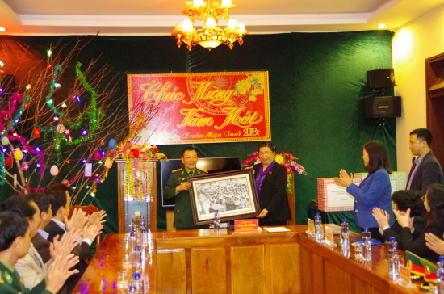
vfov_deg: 24.9
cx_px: 222
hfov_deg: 36.9
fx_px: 664
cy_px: 147
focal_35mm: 54
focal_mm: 36
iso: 10000
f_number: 4.5
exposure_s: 1/60
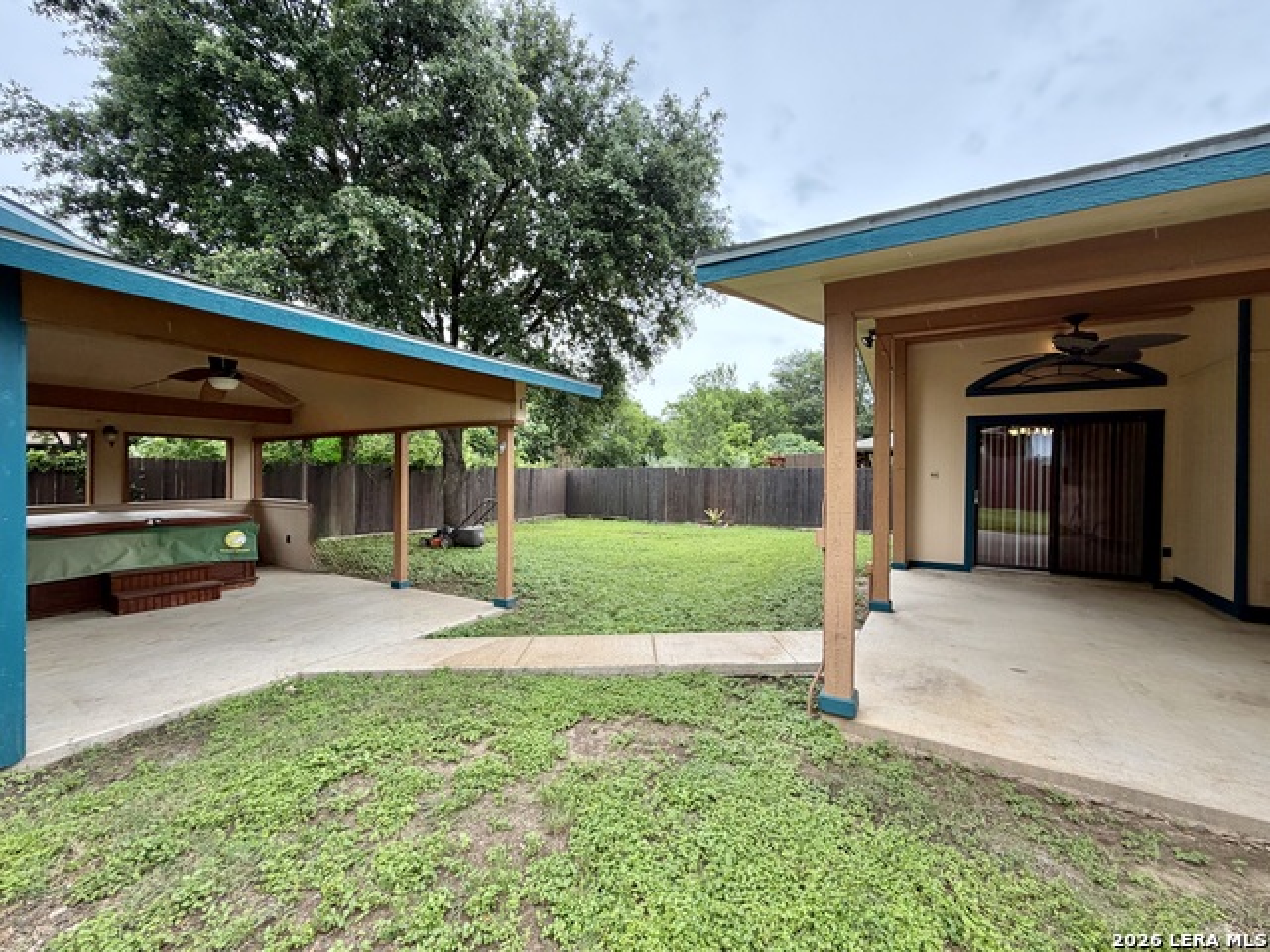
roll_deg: -0.2
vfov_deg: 85.7
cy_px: 476
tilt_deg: +0.4
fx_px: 514
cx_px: 635
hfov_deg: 102.1
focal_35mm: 14
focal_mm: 2.22
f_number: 2.2
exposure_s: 1/235
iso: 40
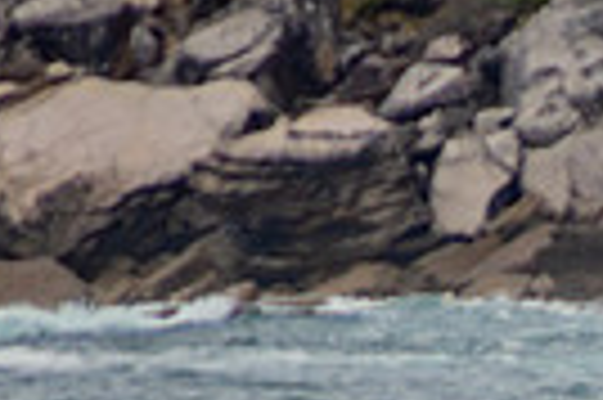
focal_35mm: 2540
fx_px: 42493
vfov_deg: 0.5
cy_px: 861
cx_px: 954
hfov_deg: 0.8
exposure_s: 1/1600
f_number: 5.6
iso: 280
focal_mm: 390
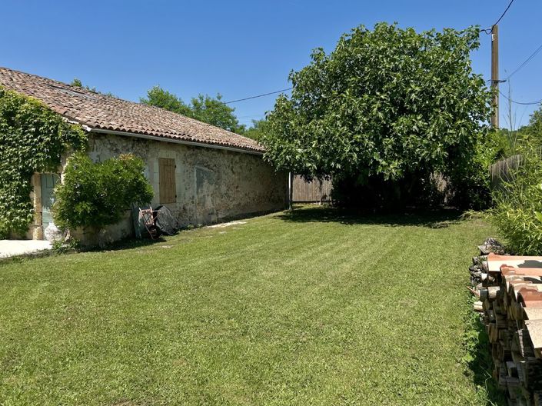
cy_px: 203
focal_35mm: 26
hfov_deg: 67.3
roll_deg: +1.7
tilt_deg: -2.9
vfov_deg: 53.0
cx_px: 271
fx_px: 407
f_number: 1.5
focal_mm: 5.7
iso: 50
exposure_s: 1/11364
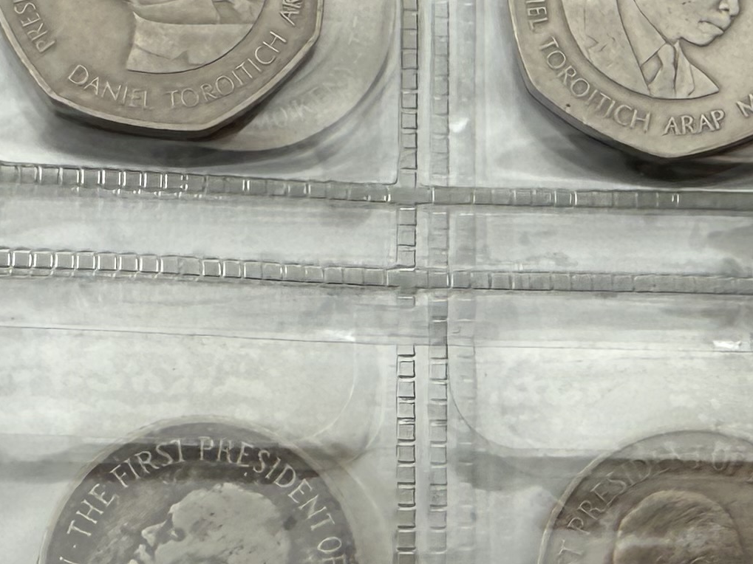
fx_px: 2066
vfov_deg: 15.5
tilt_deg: -75.0
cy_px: 135
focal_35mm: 95
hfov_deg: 20.6
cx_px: 447
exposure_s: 1/262
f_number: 2.2
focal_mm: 2.22
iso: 40
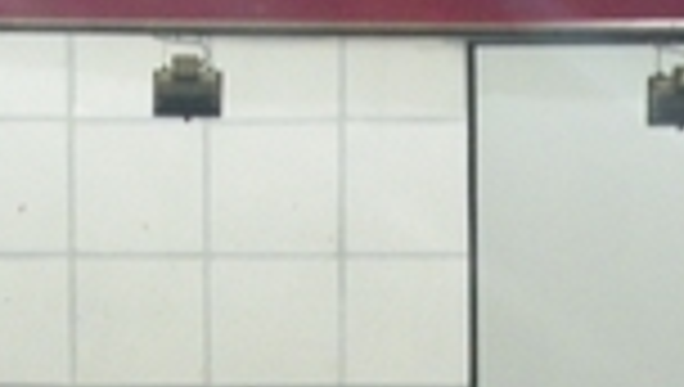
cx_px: 333
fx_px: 2997
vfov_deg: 7.3
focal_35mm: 165
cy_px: 572
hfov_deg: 13.0
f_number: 3.2
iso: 400
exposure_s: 1/9.3
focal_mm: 7.4
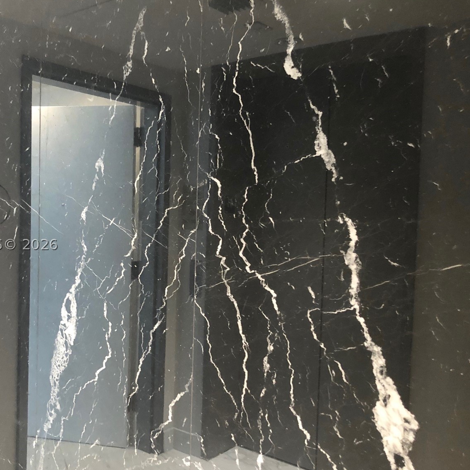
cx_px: 185
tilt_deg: -2.5
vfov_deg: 47.2
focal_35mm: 35
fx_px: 538
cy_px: 244
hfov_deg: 46.9
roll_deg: -1.0
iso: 100
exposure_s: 1/4
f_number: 1.8
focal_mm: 4
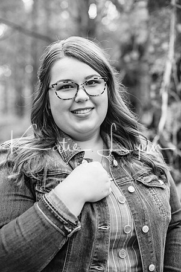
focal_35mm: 50
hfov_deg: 27.0
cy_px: 136
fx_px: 377
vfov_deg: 39.6
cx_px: 90
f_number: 2.8
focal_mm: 50
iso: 640
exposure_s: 1/250
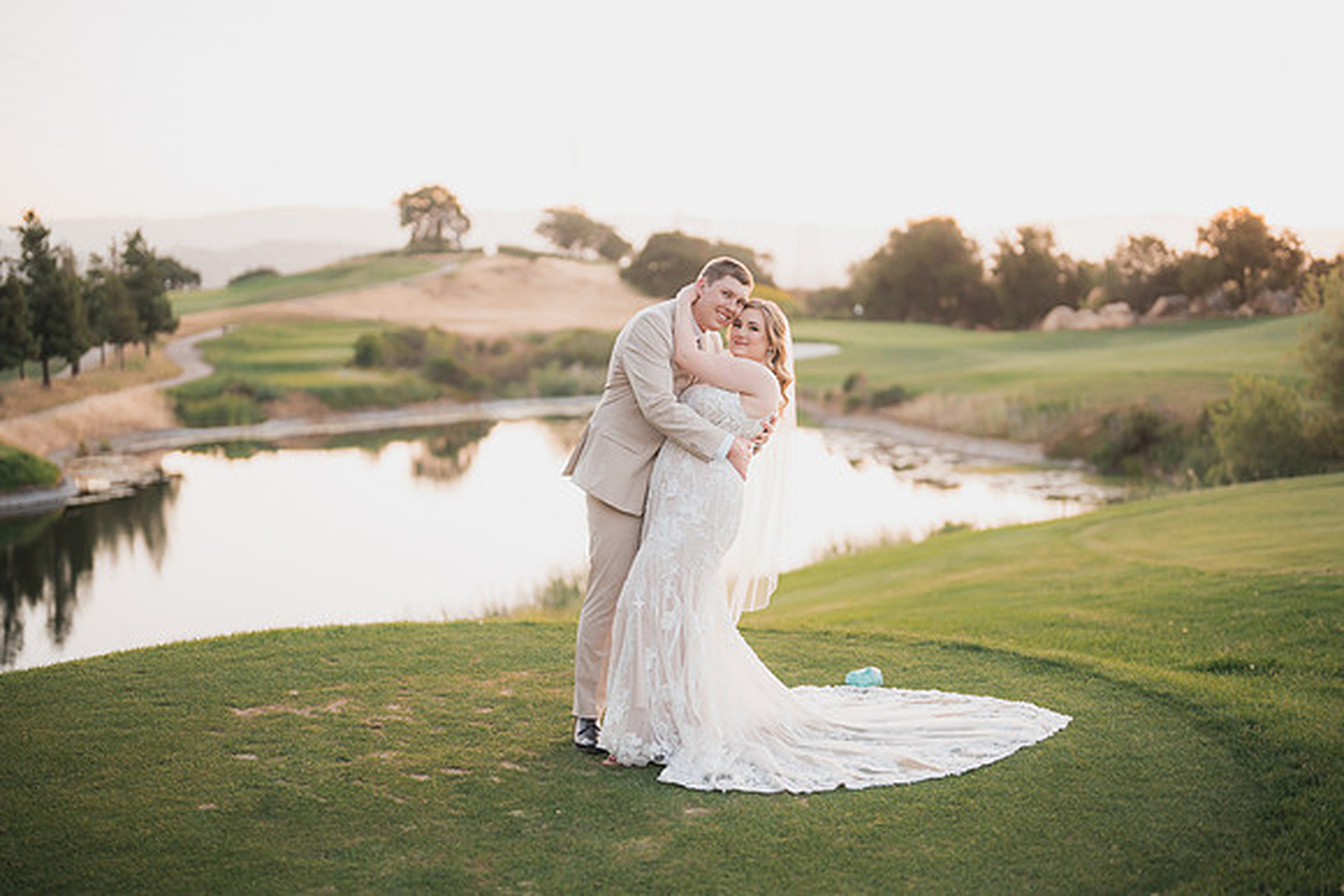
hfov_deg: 39.6
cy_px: 448
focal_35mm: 50
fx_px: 1867
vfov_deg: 27.0
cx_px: 672
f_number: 1.2
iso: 640
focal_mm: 50
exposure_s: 1/800
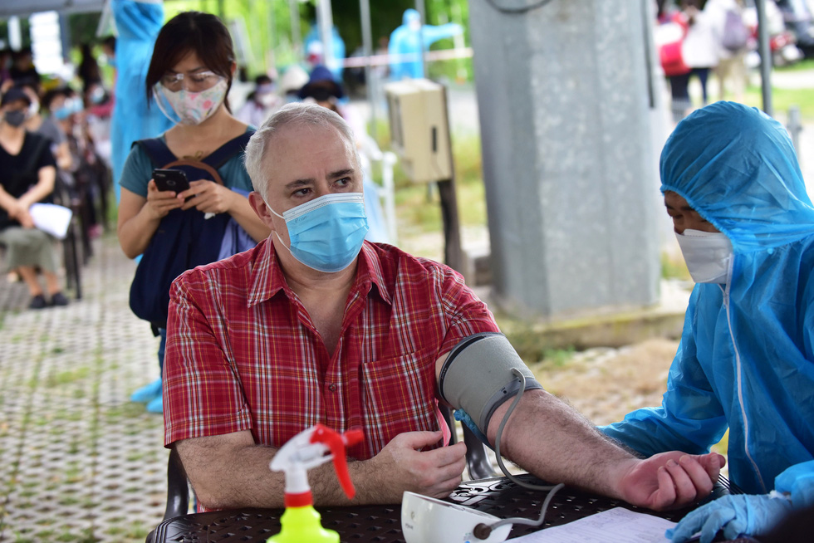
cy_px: 272
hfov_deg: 16.4
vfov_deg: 11.0
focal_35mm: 125
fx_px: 2827
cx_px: 407
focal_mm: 125
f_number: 5
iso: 1000
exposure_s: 1/1000
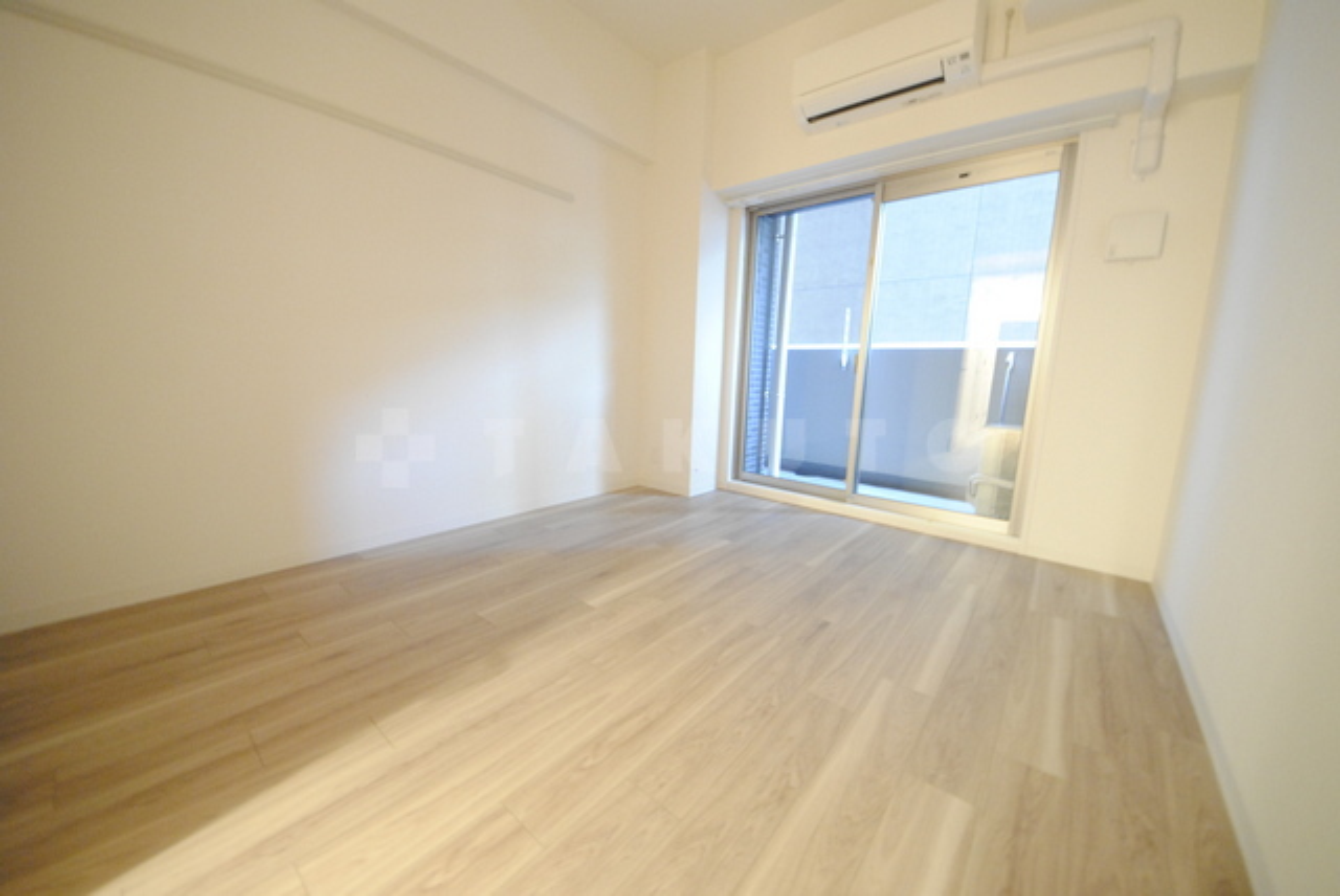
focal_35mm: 20
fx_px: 726
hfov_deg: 85.4
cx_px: 670
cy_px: 448
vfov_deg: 63.3
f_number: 5
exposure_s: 1/1.6
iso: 1600
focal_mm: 13
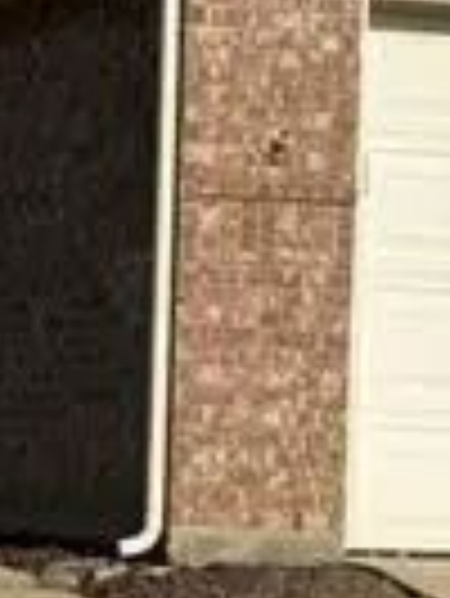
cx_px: -45
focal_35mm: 185
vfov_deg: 10.7
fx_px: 3201
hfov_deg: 8.0
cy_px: 189
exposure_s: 1/7937
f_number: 1.78
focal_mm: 6.76
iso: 80
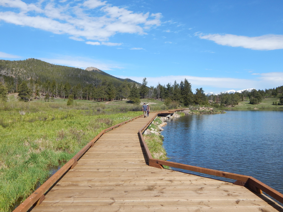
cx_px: 142
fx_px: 253
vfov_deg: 45.4
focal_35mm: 31
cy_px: 106
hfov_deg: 58.4
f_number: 6.5
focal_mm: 5.6
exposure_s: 1/400
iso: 125
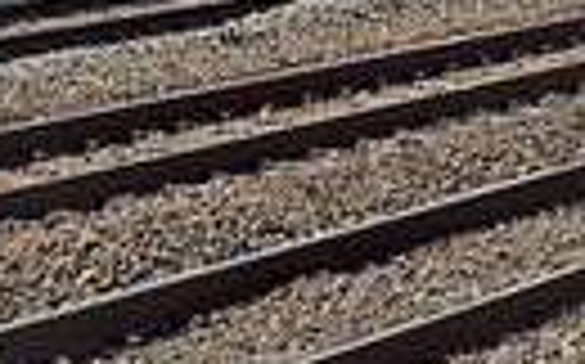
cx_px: 1174
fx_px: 4333
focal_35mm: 272
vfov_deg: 4.7
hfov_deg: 7.4
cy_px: -470
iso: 200
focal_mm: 40
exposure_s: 1/250
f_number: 8
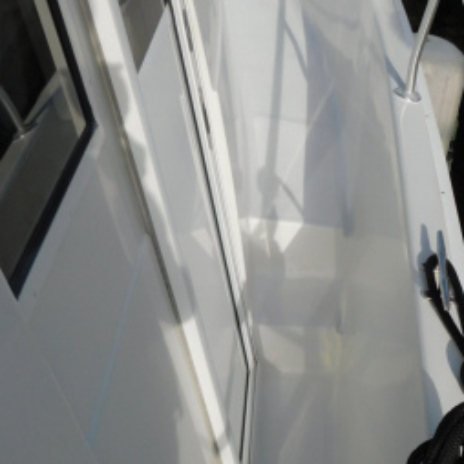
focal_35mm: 48
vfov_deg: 32.2
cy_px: 477
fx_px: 728
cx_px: 309
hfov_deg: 35.0
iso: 125
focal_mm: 4
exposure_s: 1/640
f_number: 6
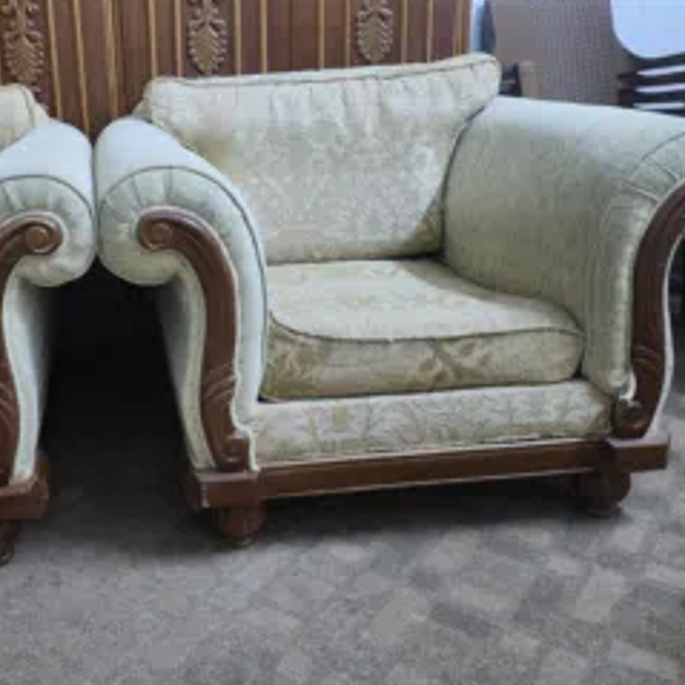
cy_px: 261
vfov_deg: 48.0
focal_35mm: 34
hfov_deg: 46.0
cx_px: 140
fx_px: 761
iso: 640
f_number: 1.8
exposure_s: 1/50
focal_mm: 6.4
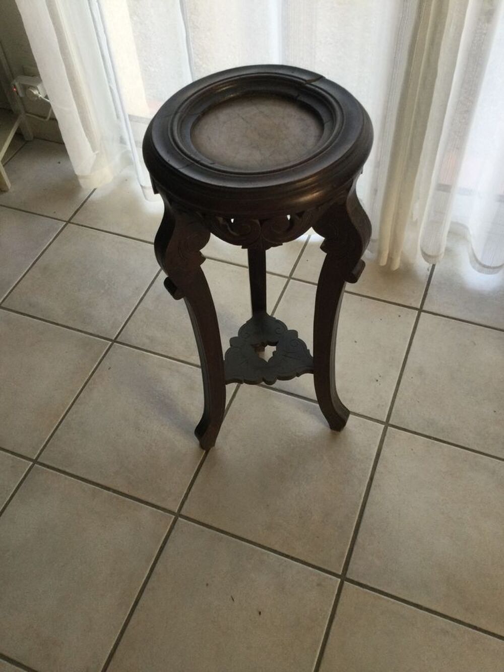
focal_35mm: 31
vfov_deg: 58.3
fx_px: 602
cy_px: 336
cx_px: 252
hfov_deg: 45.4
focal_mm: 3.3
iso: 64
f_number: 2.4
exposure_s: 1/33
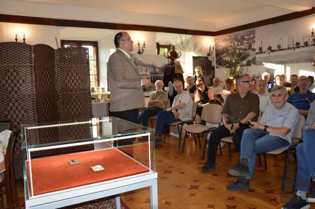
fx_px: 236
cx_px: 158
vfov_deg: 47.9
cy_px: 104
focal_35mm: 27
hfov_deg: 67.4
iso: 400
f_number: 4
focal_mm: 18
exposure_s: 1/60
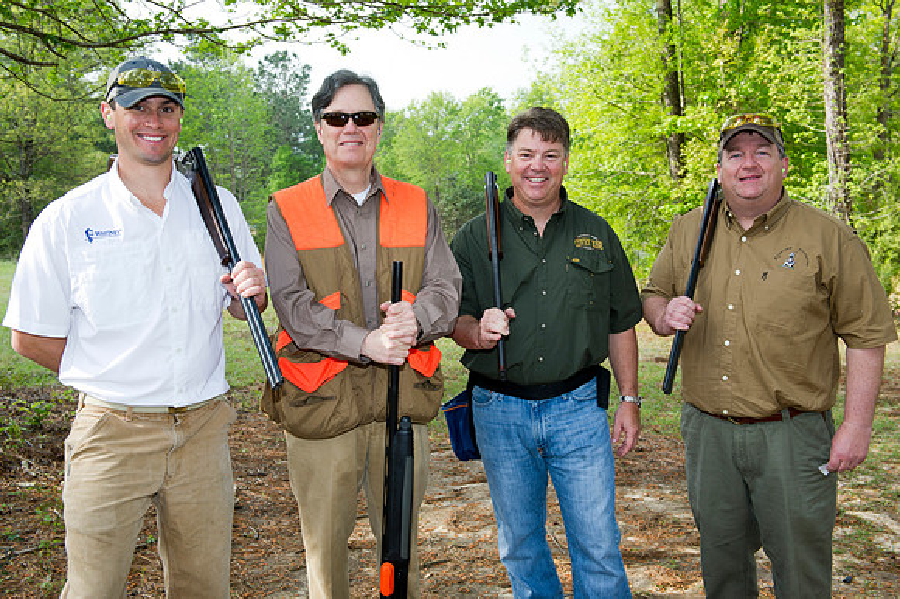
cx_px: 450
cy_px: 300
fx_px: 999
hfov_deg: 48.5
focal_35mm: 40
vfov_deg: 33.4
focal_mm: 40
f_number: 8
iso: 400
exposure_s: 1/200
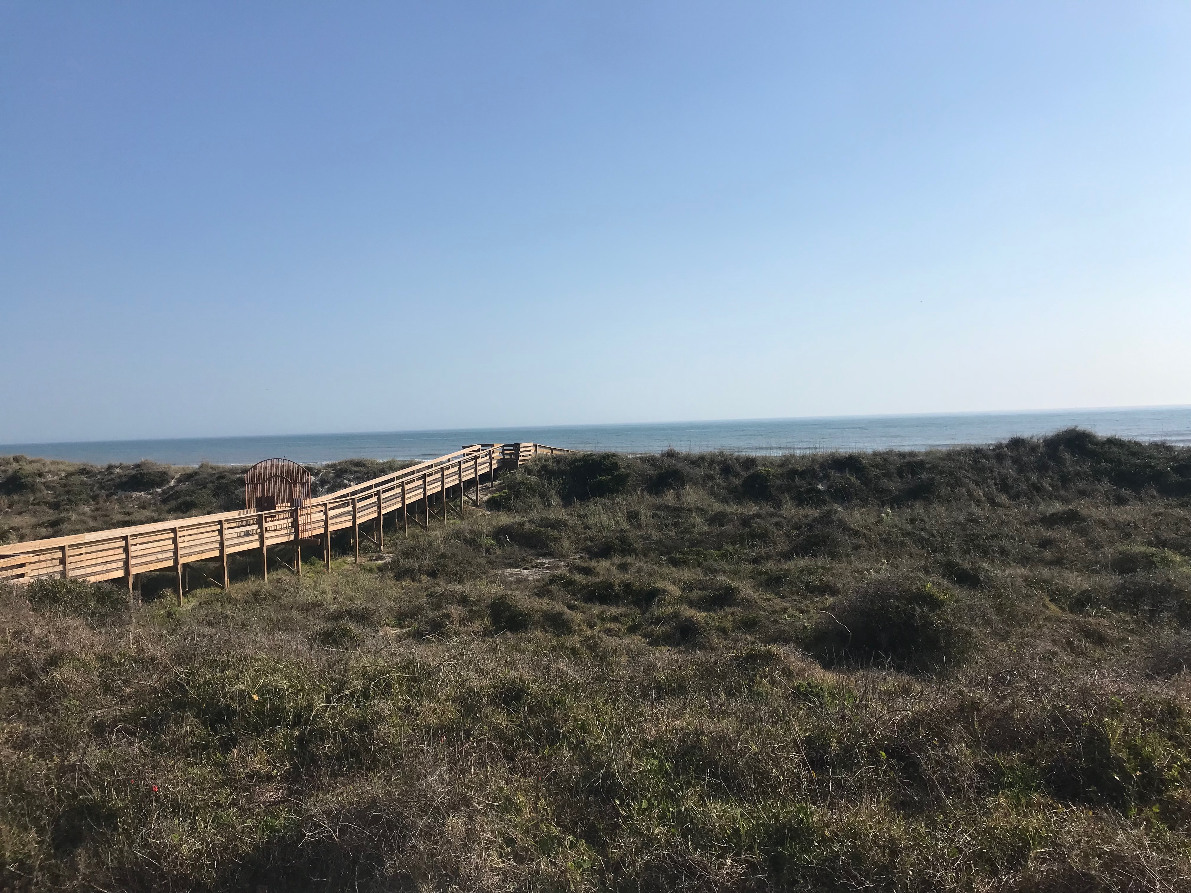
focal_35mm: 28
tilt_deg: -0.1
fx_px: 963
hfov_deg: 63.4
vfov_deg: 49.7
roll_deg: +1.6
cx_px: 596
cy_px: 446
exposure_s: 1/4367
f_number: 1.8
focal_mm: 3.99
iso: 20
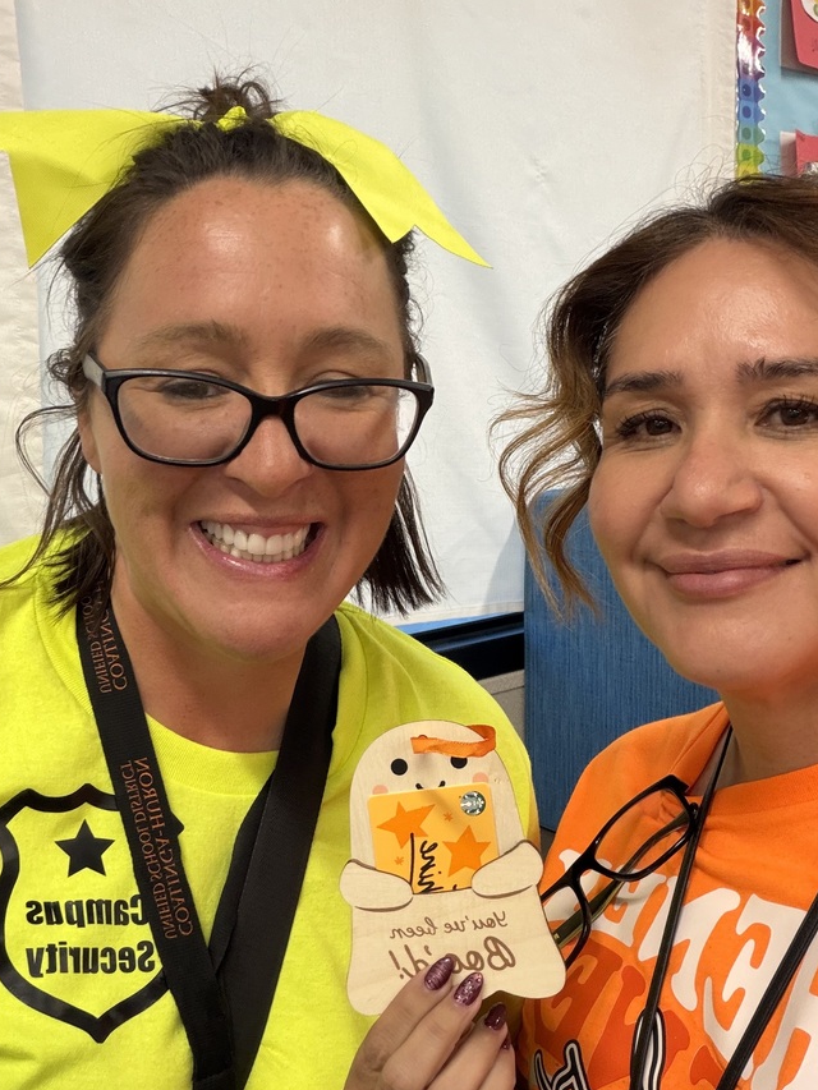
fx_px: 1134
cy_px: 549
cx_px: 431
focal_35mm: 36
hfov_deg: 39.7
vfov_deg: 51.3
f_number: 1.9
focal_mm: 2.71
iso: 125
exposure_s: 1/60
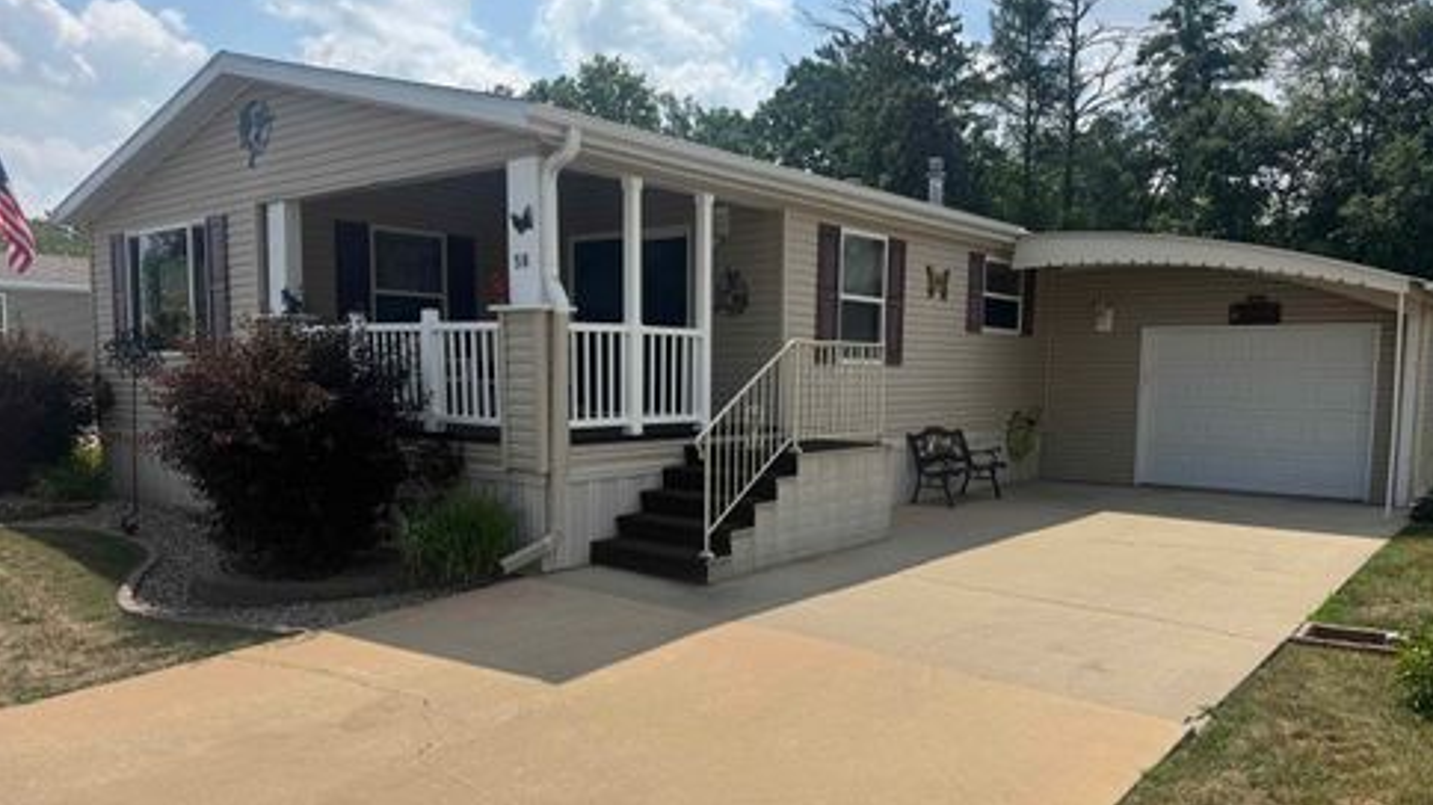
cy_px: 466
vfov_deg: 42.7
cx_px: 737
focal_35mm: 27
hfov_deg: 69.9
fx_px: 1026
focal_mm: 6.76
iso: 80
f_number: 1.78
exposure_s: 1/6410
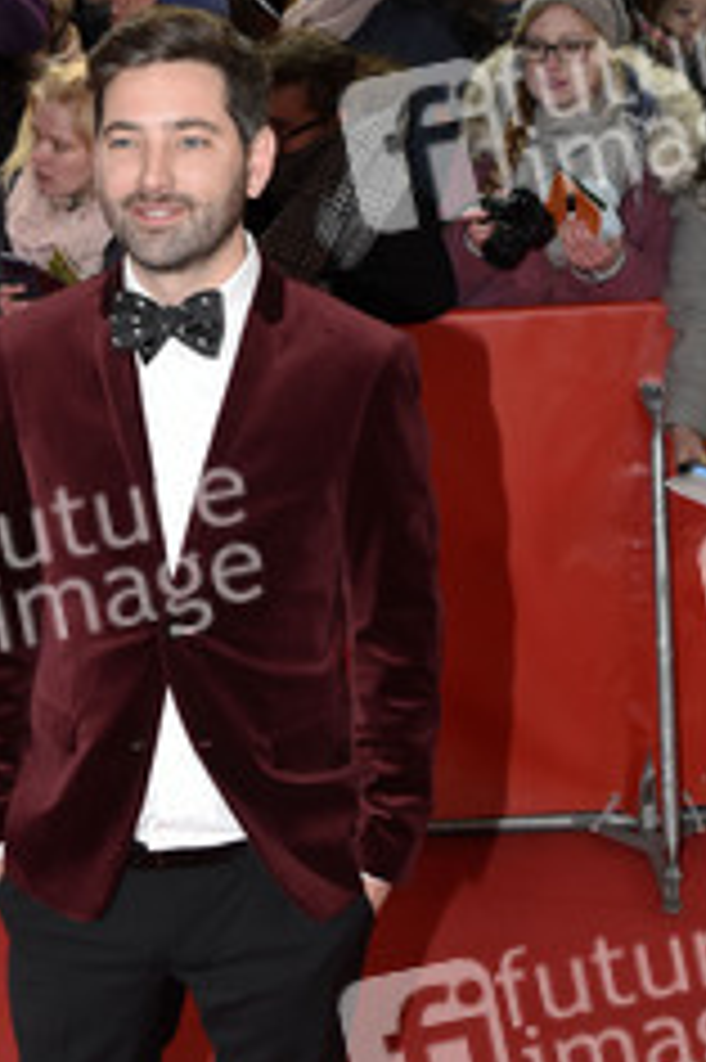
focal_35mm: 56
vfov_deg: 34.9
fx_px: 1650
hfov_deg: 23.9
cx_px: 162
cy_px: 801
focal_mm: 22
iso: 1250
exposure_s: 1/250
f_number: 5
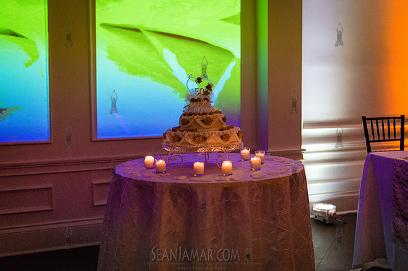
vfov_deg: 31.3
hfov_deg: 45.8
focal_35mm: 43
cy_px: 113
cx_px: 214
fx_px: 483
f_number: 2
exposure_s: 1/1250
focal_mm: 35
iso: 4000
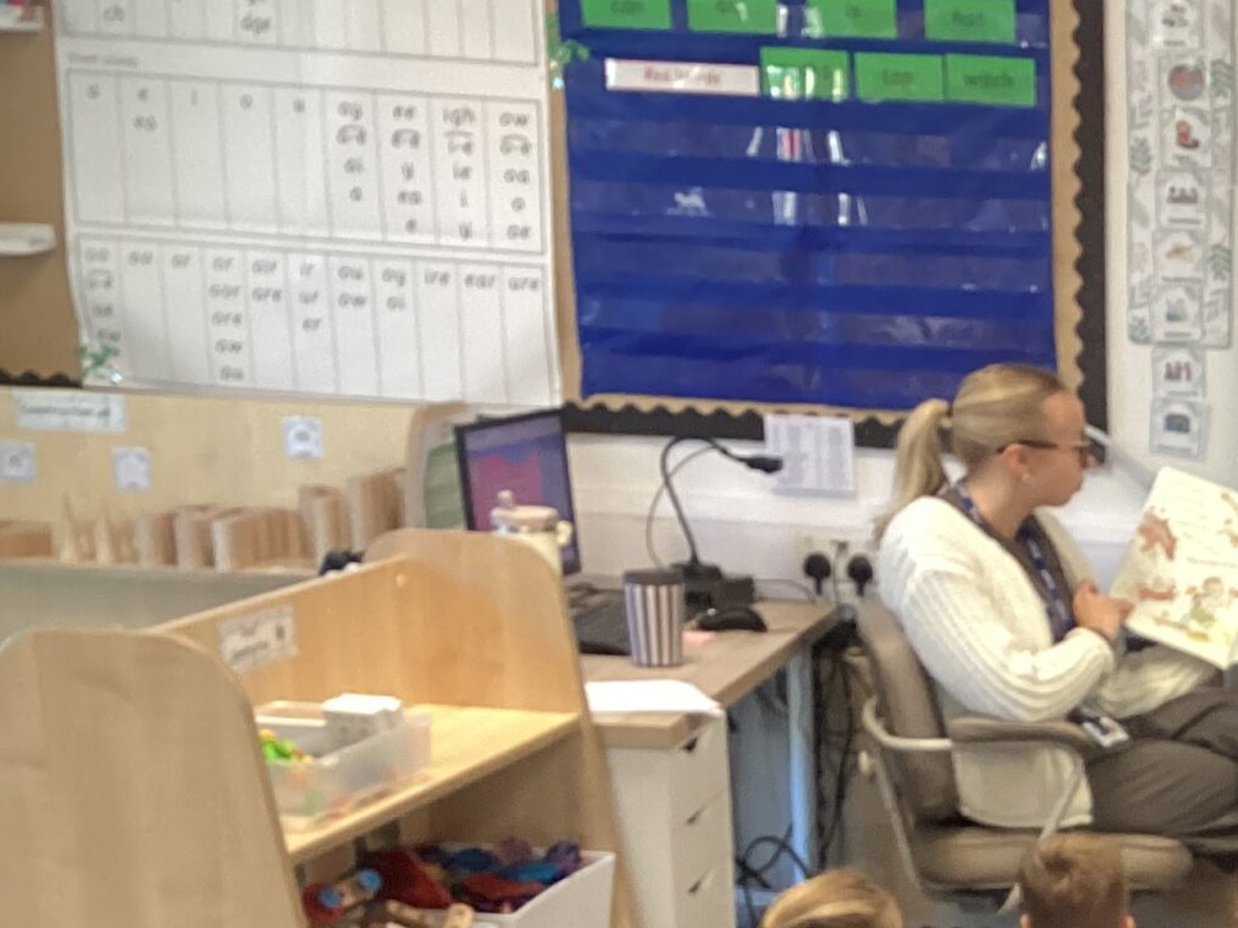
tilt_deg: -18.1
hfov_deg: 22.3
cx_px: 1574
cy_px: 1117
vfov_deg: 17.7
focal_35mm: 79
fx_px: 2824
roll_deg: -3.0
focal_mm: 3.3
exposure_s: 1/50
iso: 200
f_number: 2.4
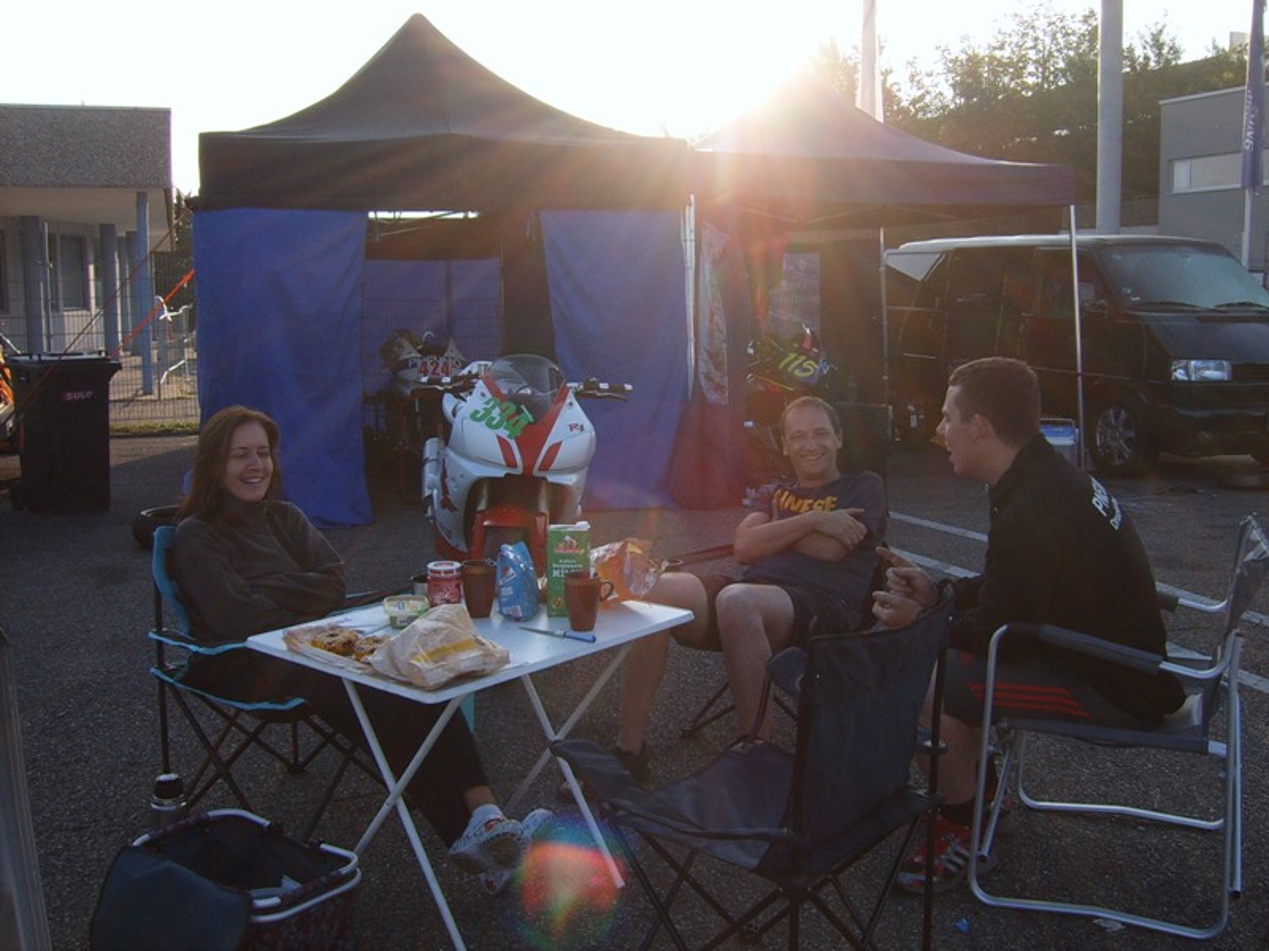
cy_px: 476
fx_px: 1283
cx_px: 634
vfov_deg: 40.7
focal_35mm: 35
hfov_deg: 52.6
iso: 50
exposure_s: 1/250
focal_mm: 5.8
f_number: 5.8
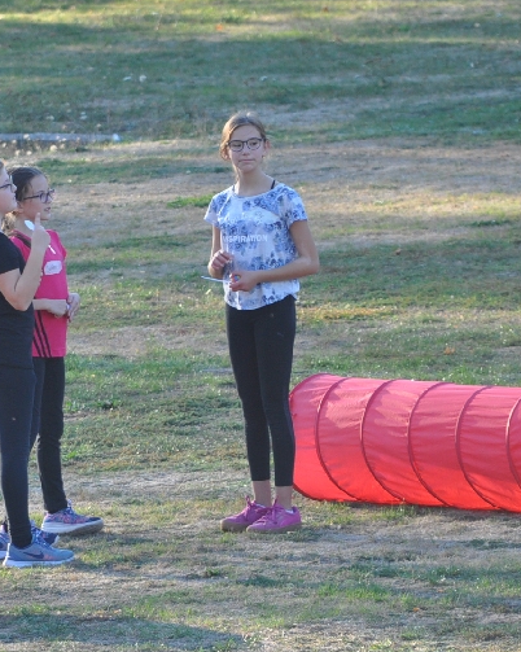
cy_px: 382
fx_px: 10781
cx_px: 58
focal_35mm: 559
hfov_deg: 2.8
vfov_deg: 3.5
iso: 450
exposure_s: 1/250
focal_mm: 200
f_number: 6.3
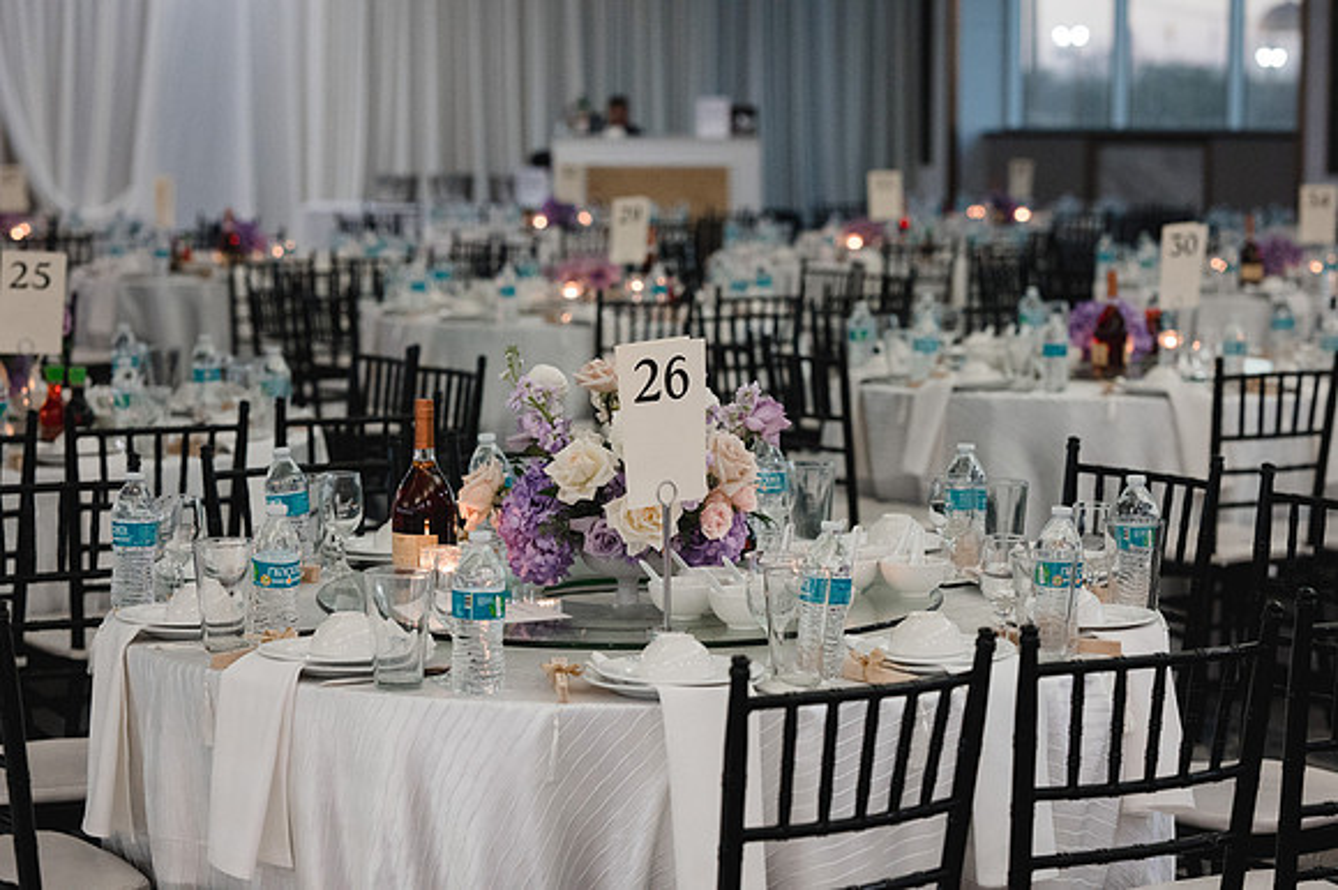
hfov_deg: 23.9
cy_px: 445
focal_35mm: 85
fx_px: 3165
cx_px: 669
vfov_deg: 16.0
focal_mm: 85
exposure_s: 1/250
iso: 6400
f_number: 4
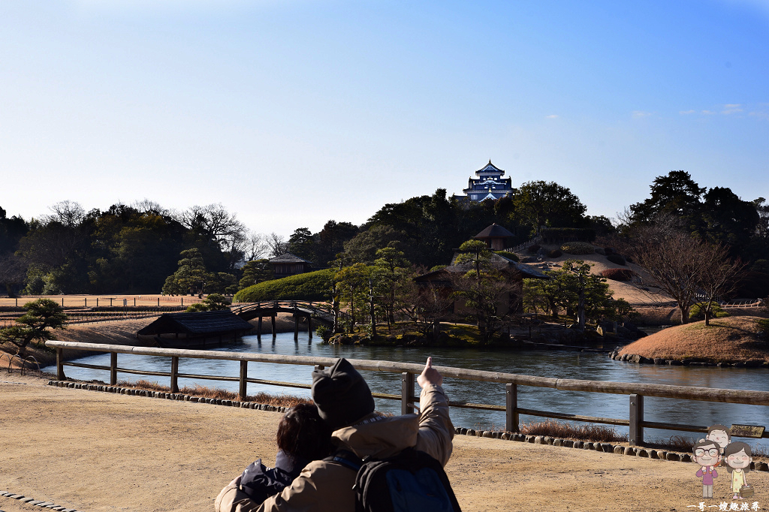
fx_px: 1025
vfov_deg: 28.1
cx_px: 384
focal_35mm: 48
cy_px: 256
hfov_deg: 41.1
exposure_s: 1/200
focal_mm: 48
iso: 125
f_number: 10
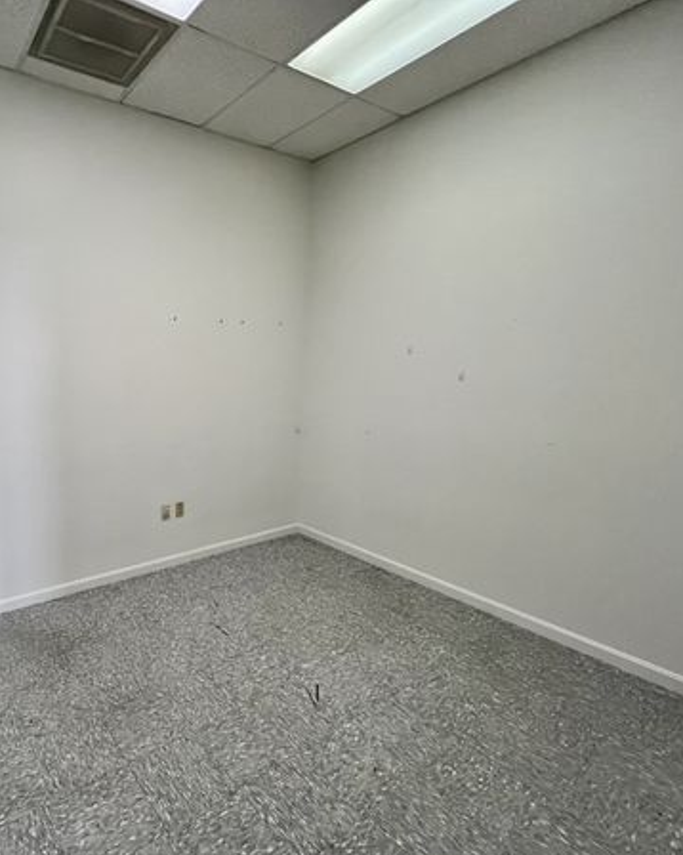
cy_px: 428
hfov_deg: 71.8
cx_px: 174
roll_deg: -0.1
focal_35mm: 17
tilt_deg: -8.1
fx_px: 430
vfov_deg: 89.7
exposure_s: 1/120
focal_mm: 1.57
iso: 100
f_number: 1.8
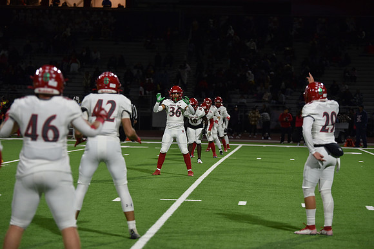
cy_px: 124
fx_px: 1299
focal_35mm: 125
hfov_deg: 16.4
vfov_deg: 11.0
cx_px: 187
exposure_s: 1/500
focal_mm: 125
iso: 1100
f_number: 2.8
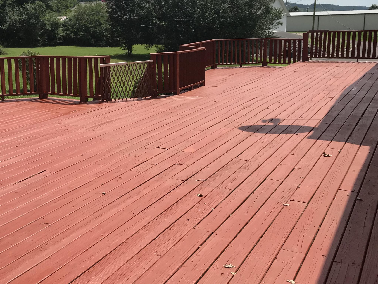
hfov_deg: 45.0
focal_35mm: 41
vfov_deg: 34.9
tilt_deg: -10.0
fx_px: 448
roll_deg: +1.5
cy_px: 104
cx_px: 124
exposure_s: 1/3096
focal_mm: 3.99
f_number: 1.8
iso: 20
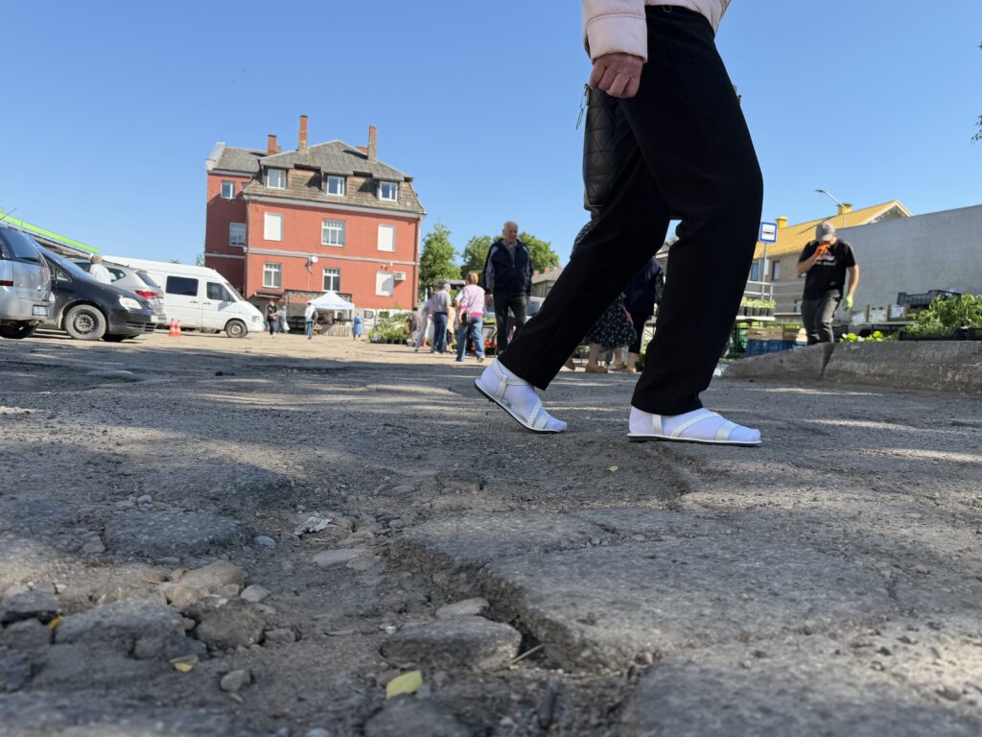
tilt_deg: -2.2
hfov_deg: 71.6
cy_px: 368
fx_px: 681
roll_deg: -2.8
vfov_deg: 56.8
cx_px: 491
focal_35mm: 24
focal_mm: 6.76
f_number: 1.78
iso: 80
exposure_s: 1/2445
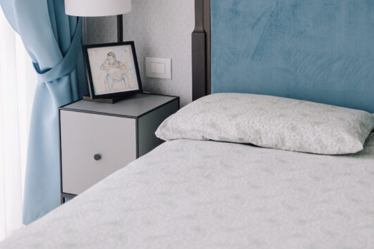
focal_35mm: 67
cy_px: 35
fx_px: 696
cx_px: 248
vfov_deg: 20.0
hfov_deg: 29.9
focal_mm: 35
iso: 500
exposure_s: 1/200
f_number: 2.2
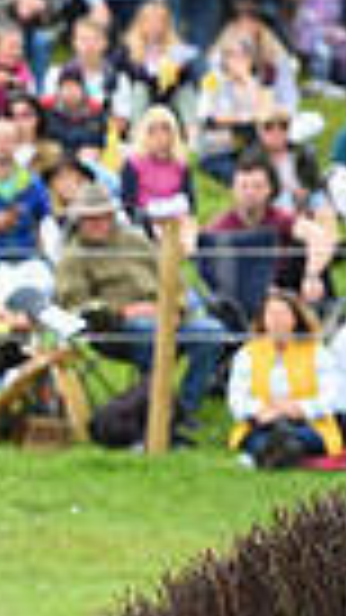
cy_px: 481
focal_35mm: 754
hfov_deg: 1.6
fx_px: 12306
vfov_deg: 2.9
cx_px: -746
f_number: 5.6
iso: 1250
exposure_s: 1/1250
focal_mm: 170
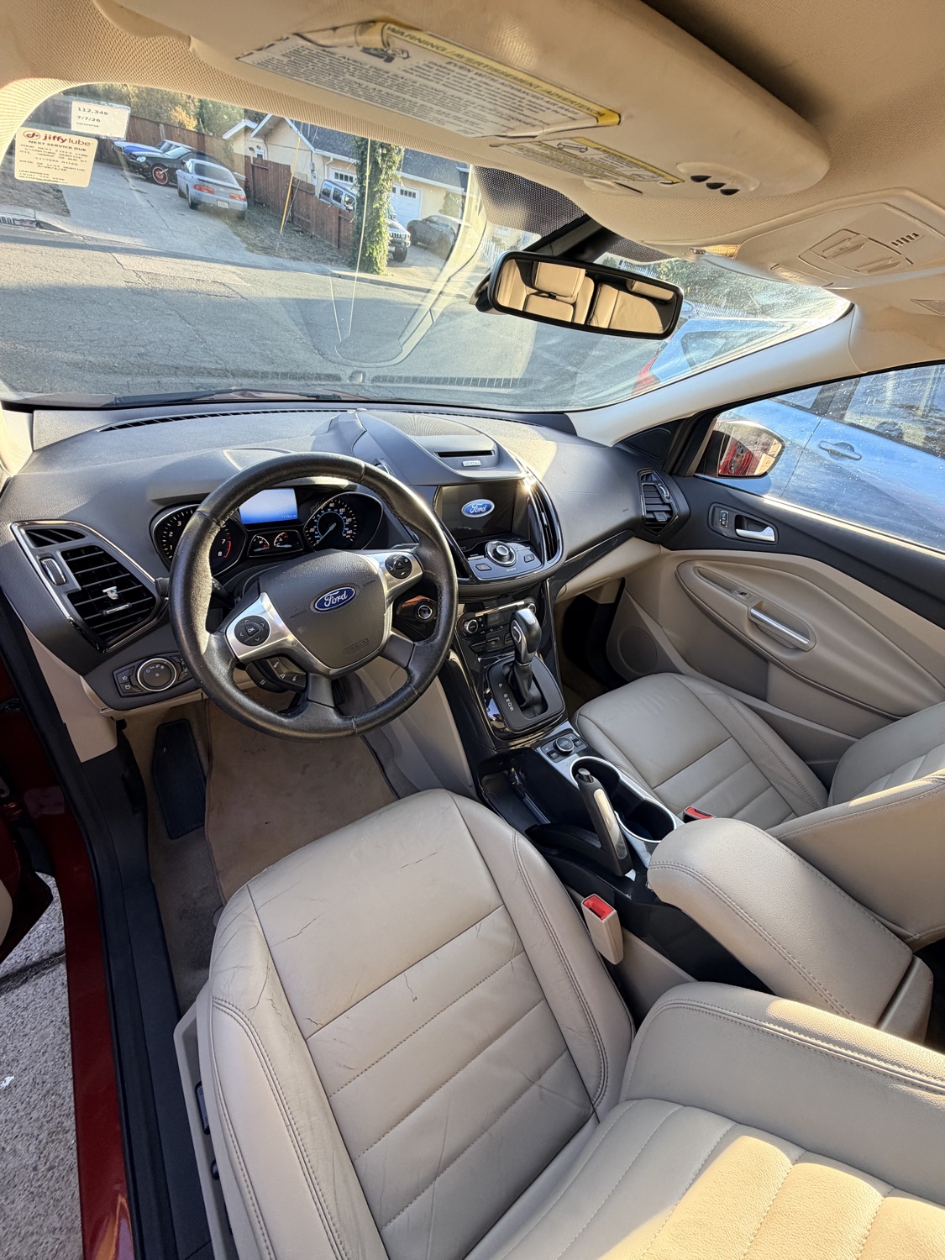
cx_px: 472
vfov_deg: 102.1
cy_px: 630
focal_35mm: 14
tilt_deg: -37.5
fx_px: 510
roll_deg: -13.1
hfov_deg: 85.7
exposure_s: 1/121
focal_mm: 2.22
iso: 80
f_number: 2.2
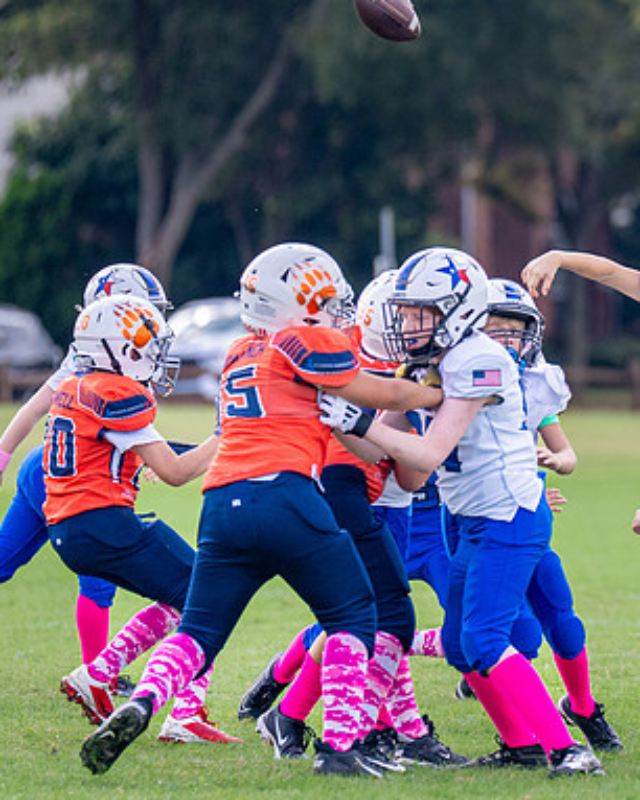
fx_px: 13056
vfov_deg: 3.5
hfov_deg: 2.8
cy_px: 350
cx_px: 754
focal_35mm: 551
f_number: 2.8
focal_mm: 200
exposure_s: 1/2500
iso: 400
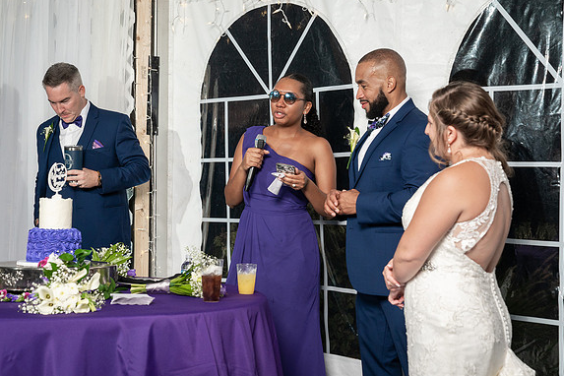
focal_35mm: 56
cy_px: 188
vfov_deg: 24.2
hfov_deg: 35.6
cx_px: 284
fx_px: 877
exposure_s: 1/200
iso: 1600
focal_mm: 55
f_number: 5.6
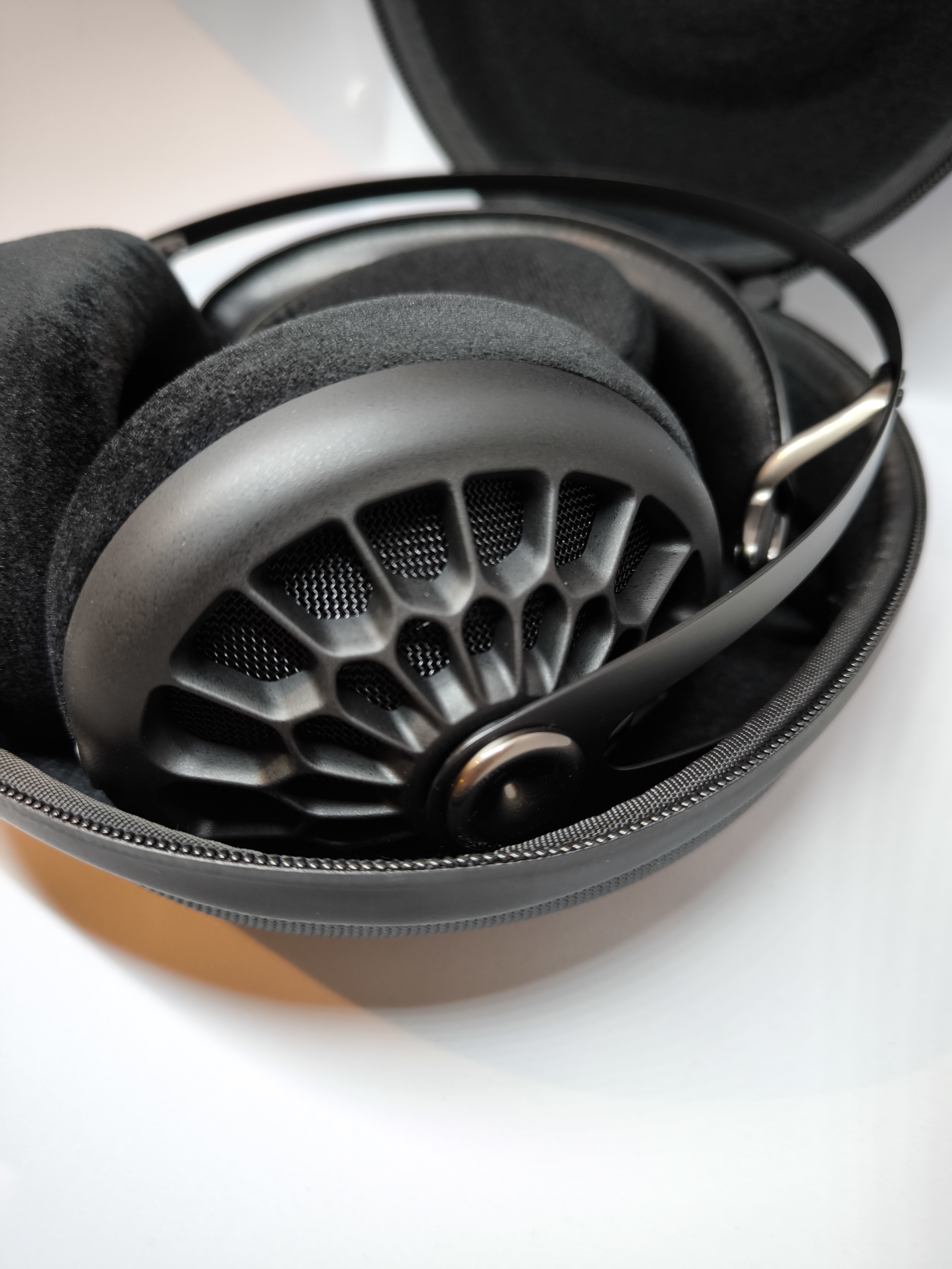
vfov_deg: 71.6
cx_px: 476
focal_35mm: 24
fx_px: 880
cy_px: 634
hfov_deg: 56.8
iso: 320
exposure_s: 1/50
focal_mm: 6.92
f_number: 1.9
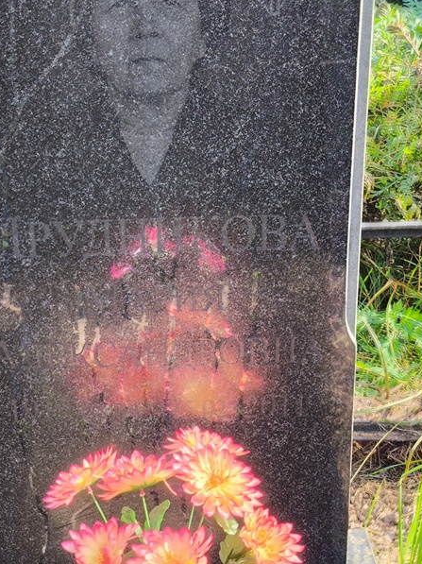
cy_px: 282
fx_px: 1090
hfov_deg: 21.7
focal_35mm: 67
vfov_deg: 29.0
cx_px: 100
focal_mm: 4.71
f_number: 1.7
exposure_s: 1/120
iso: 50
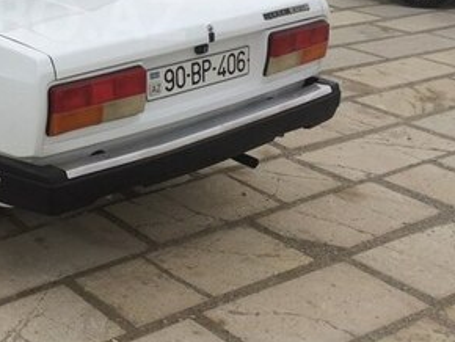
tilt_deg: -13.2
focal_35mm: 66
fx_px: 868
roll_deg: +1.2
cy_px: 16
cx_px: 25
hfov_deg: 28.0
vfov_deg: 21.6
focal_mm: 4.15
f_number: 2.2
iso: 32
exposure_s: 1/111
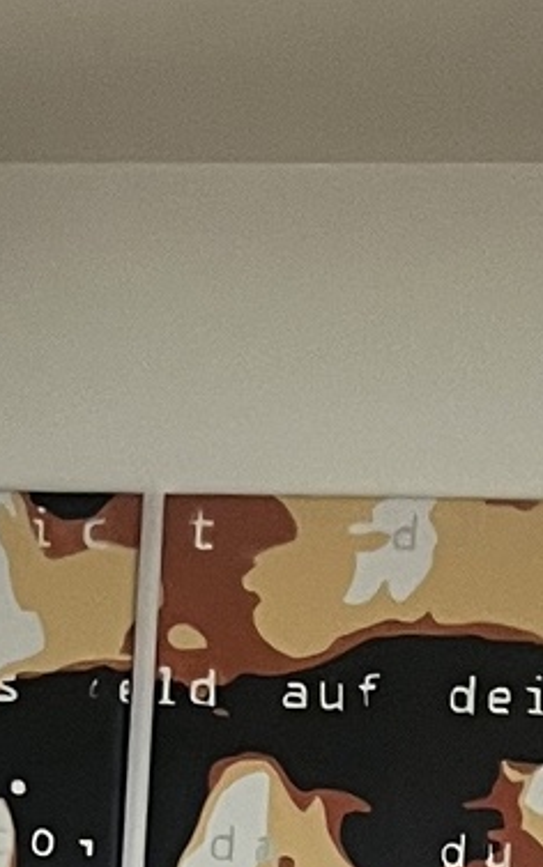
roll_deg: -2.2
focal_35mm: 187
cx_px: -228
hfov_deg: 6.9
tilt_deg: -14.4
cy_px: 2040
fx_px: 4423
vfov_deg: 9.9
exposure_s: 1/86
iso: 125
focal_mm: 5.7
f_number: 1.5
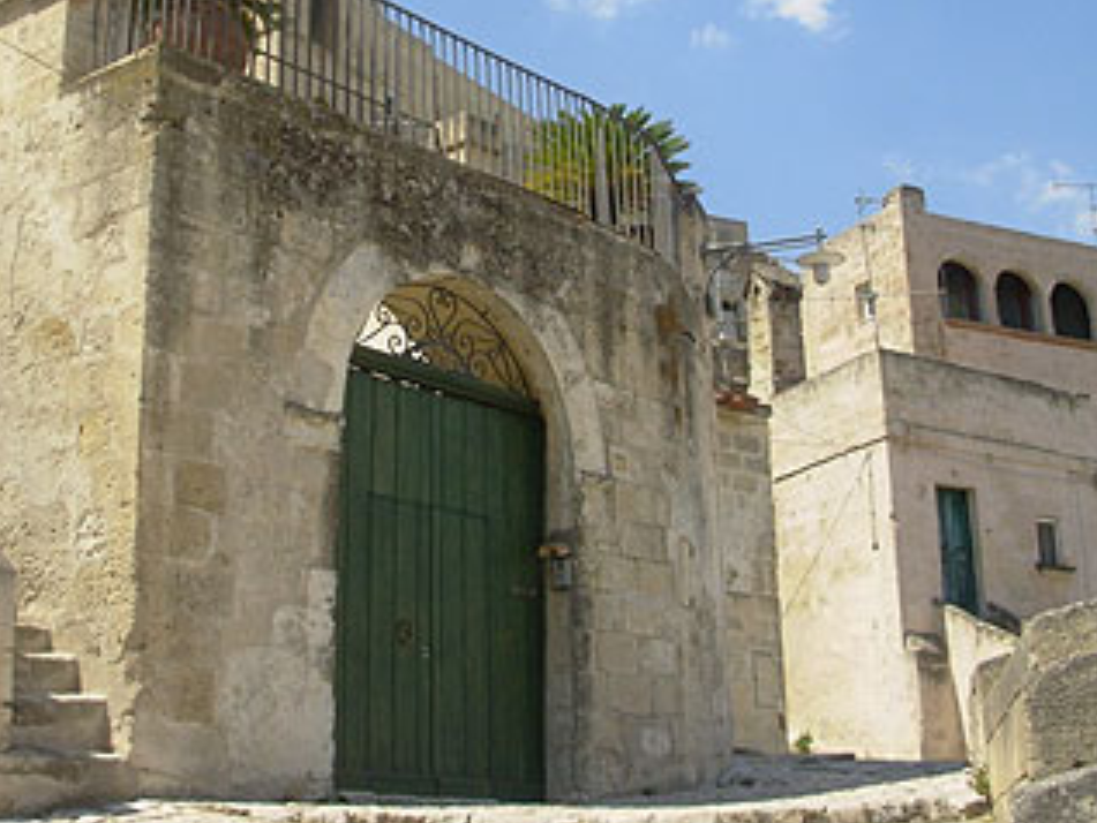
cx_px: 471
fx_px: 1712
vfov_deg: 26.9
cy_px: 273
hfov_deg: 35.5
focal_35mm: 54
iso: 50
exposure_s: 1/1149
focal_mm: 6.3
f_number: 2.9
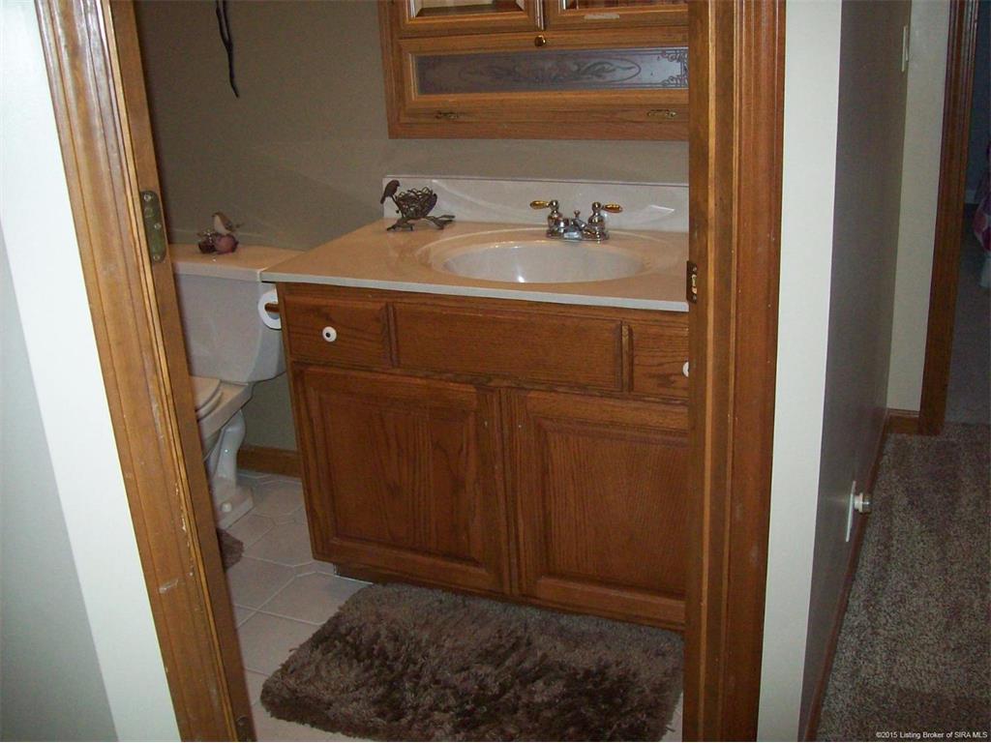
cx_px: 496
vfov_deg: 39.7
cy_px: 372
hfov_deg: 51.4
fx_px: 1031
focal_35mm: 36
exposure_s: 1/64
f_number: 2.7
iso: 200
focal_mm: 6
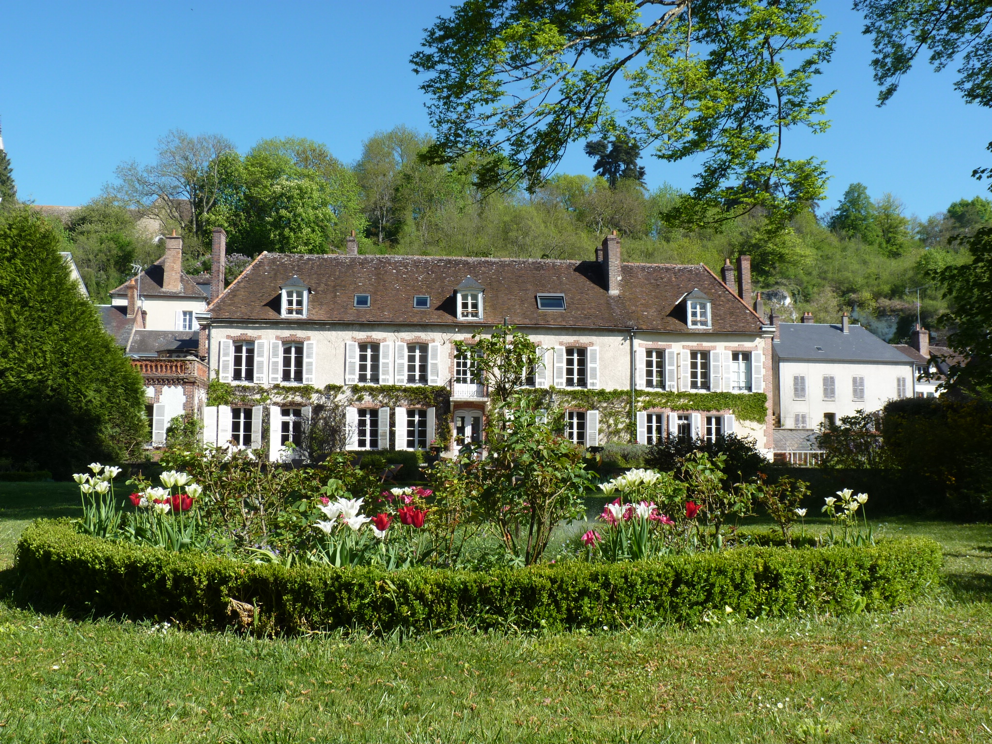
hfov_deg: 51.4
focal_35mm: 36
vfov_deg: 39.7
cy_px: 372
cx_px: 496
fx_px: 1032
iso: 80
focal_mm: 6.4
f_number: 5
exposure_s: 1/320
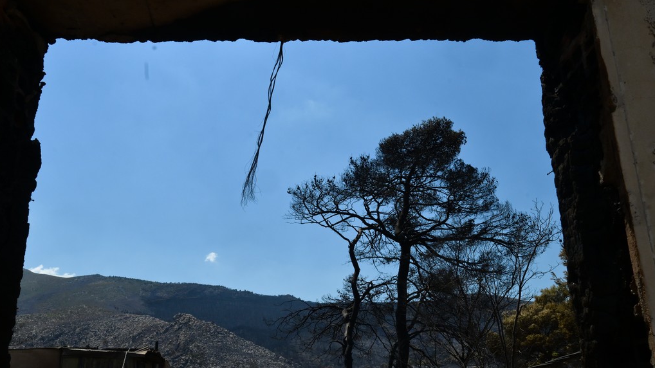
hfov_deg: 67.9
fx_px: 486
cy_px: 289
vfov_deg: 40.0
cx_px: 311
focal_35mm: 28
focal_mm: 17
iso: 640
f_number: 16
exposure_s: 1/640
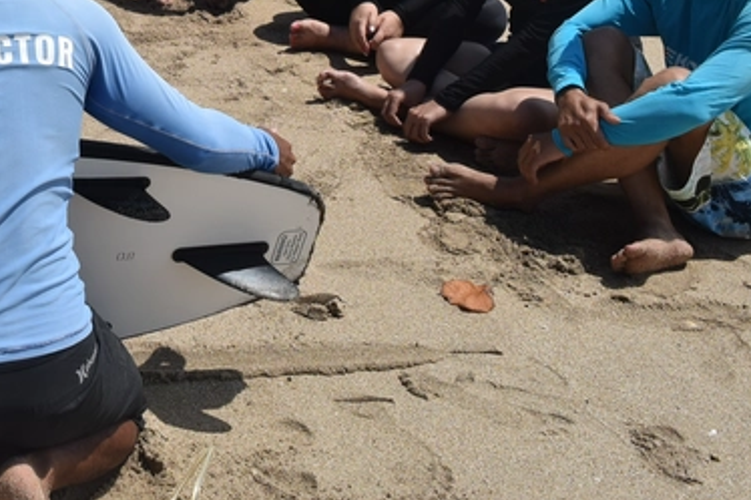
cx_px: -139
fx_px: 1626
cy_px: -205
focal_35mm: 78
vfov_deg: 16.3
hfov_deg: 23.8
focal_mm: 18
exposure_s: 1/800
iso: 100
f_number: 8
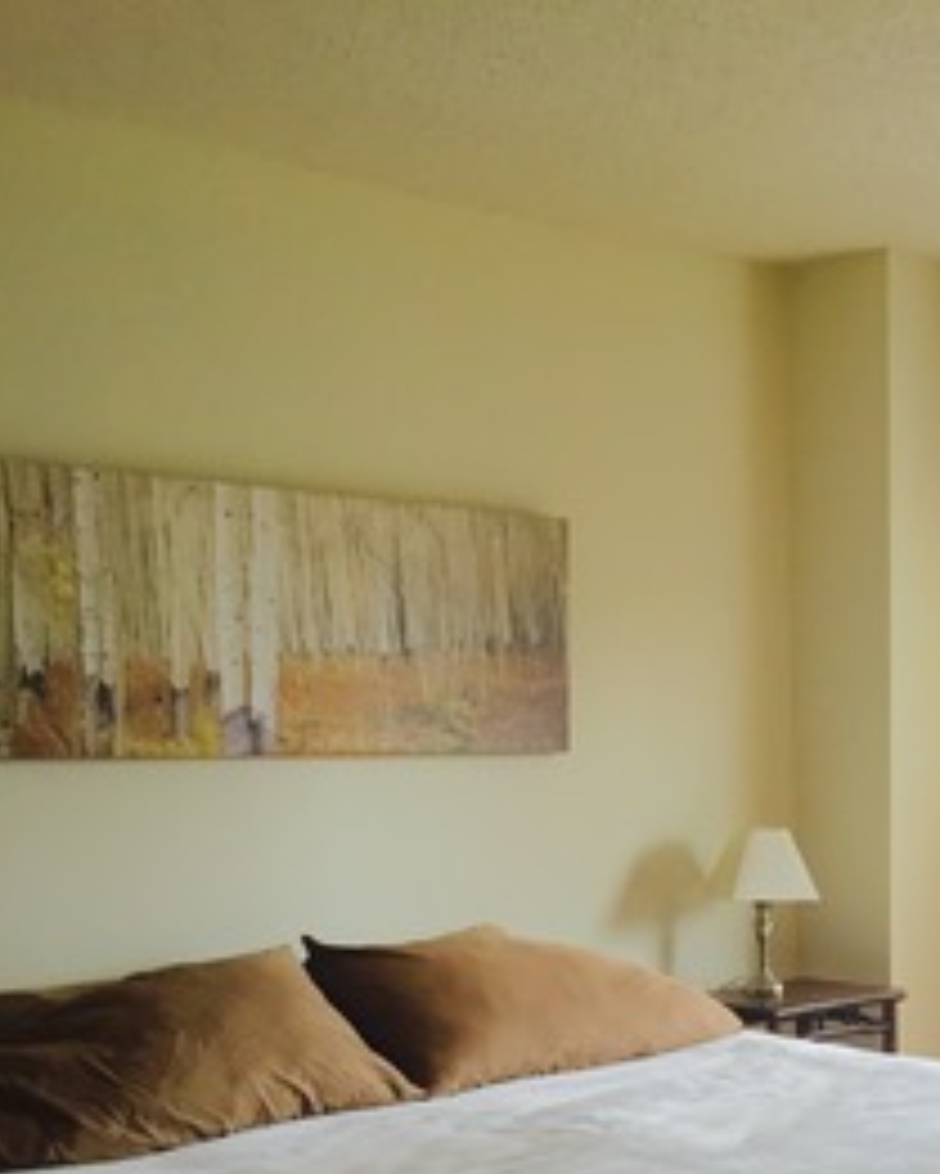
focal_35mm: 52
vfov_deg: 34.0
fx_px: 1807
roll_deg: +1.5
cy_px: 1066
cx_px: 783
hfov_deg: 28.4
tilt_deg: -7.7
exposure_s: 1/30
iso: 64
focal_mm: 4.15
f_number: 2.2
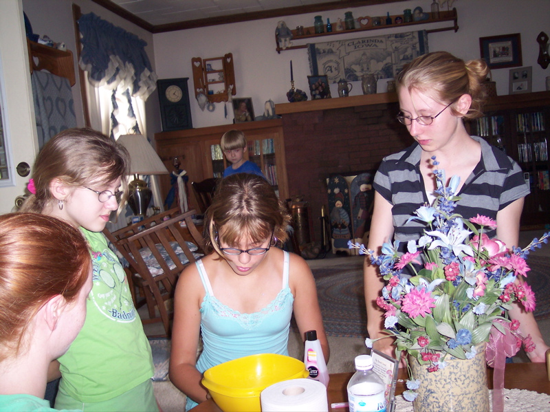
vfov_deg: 37.7
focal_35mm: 38
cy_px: 206
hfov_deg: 49.0
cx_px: 275
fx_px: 603
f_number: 2.8
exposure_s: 1/30
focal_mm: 8
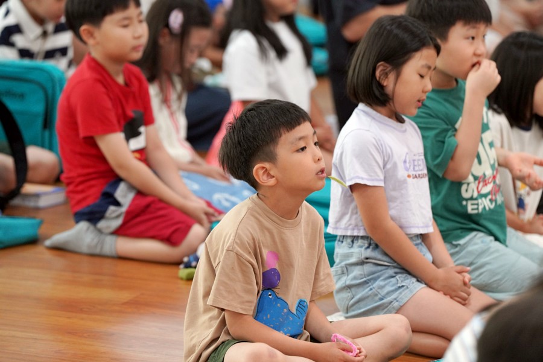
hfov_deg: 10.3
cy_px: 181
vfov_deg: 6.9
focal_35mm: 200
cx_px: 272
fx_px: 3016
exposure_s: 1/250
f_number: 4
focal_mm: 200
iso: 2500
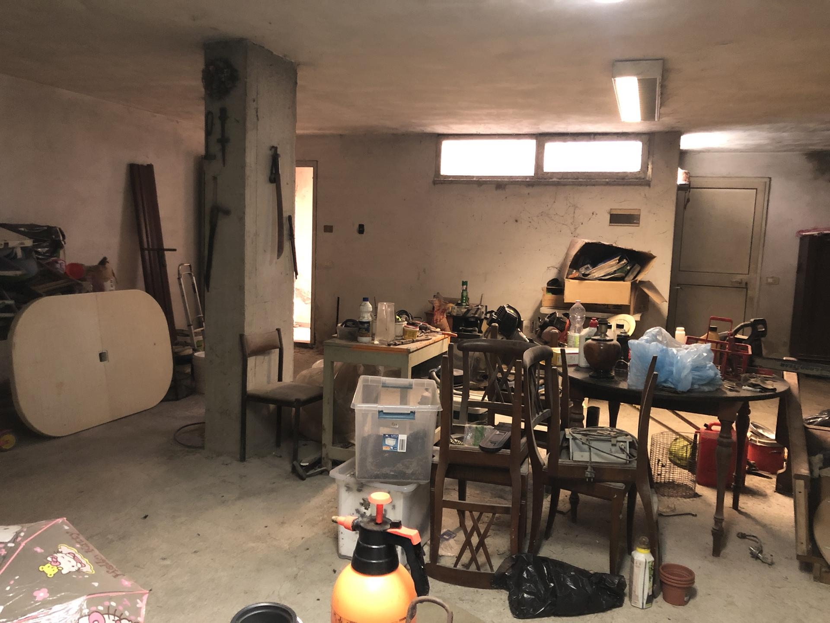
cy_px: 312
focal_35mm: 28
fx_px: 671
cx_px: 415
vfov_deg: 49.7
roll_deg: -2.7
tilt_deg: -6.2
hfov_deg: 63.4
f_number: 1.8
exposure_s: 1/6
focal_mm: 4
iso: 80
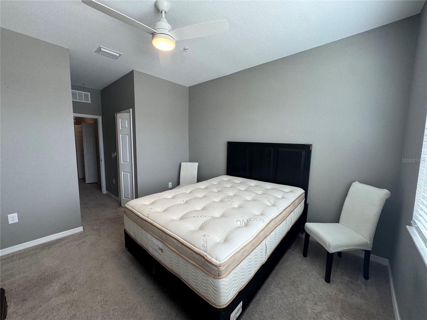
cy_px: 160
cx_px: 214
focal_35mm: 14
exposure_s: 1/120
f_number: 2.2
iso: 80
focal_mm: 2.22
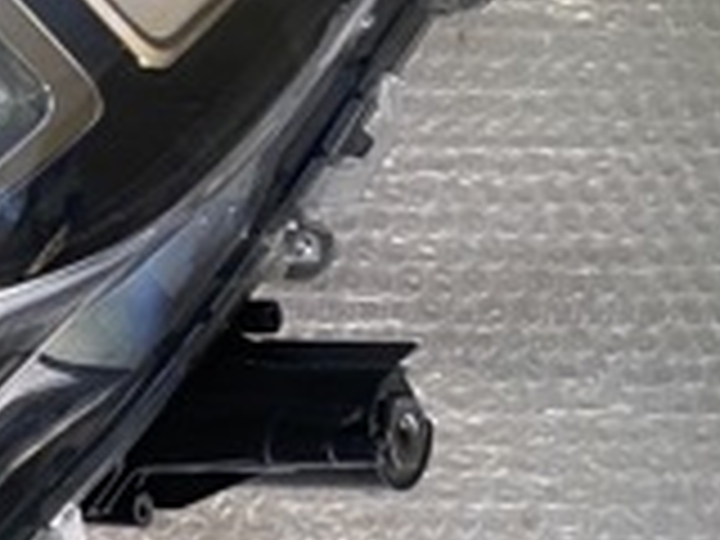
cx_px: -670
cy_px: 331
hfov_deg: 15.5
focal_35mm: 104
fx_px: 2163
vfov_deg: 14.2
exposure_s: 1/50
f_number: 1.8
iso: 100
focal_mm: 4.25
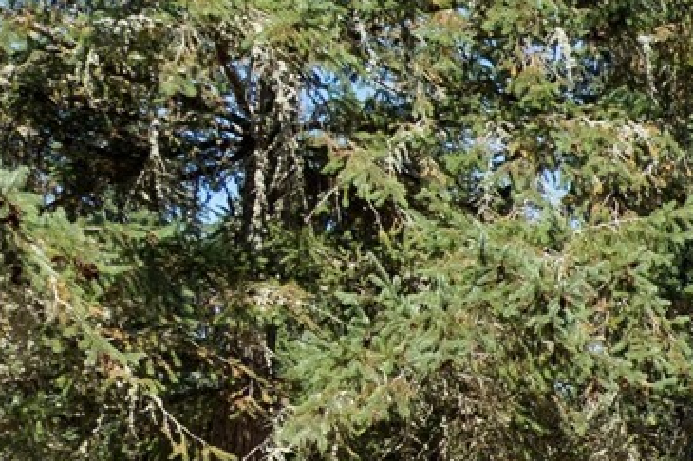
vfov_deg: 12.3
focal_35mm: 107
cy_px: 636
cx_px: 1419
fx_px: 2059
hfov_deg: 15.2
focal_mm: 15
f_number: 8
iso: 160
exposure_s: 1/80
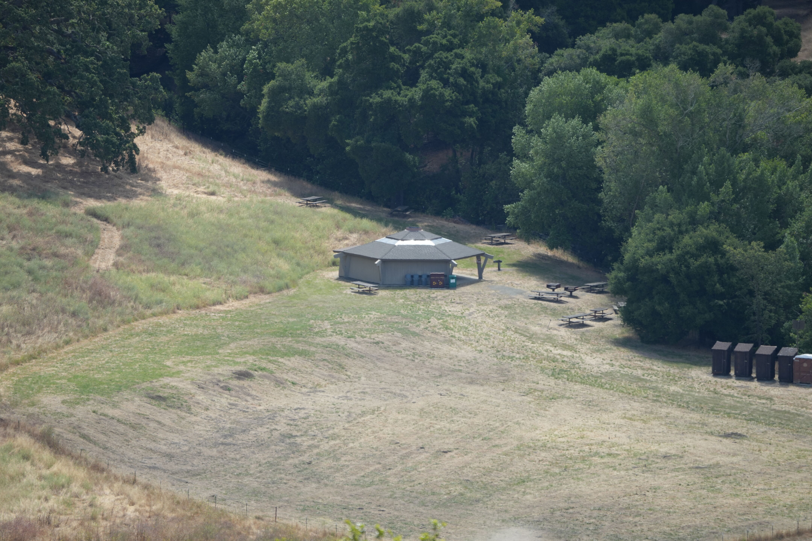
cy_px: 270
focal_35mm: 400
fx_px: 9022
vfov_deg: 3.4
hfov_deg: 5.2
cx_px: 406
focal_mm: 400
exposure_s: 1/640
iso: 400
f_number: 6.3
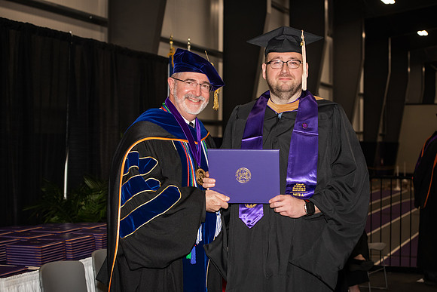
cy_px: 146
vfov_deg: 19.5
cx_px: 218
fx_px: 850
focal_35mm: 70
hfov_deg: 28.8
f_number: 5.6
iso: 1000
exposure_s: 1/200
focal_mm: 70
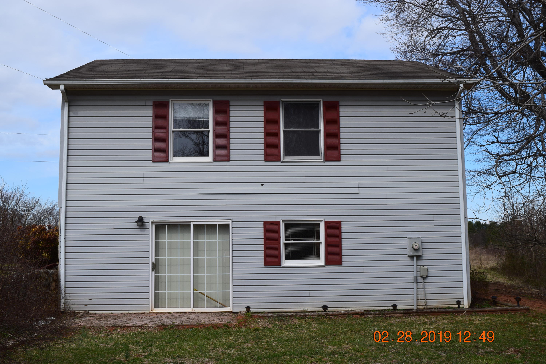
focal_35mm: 40
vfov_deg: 33.0
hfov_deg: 47.9
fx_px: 614
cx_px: 273
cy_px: 182
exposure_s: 1/500
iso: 360
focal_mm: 27
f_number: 11
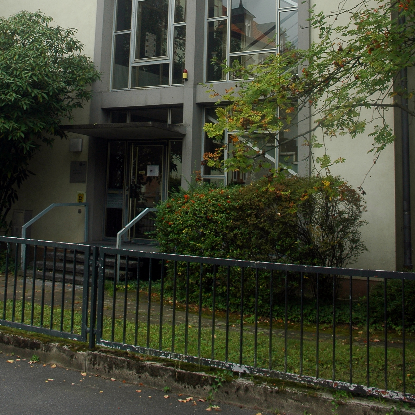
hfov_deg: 34.6
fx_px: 665
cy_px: 59
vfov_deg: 33.3
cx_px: 179
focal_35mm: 49
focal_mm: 20
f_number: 9
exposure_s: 1/160
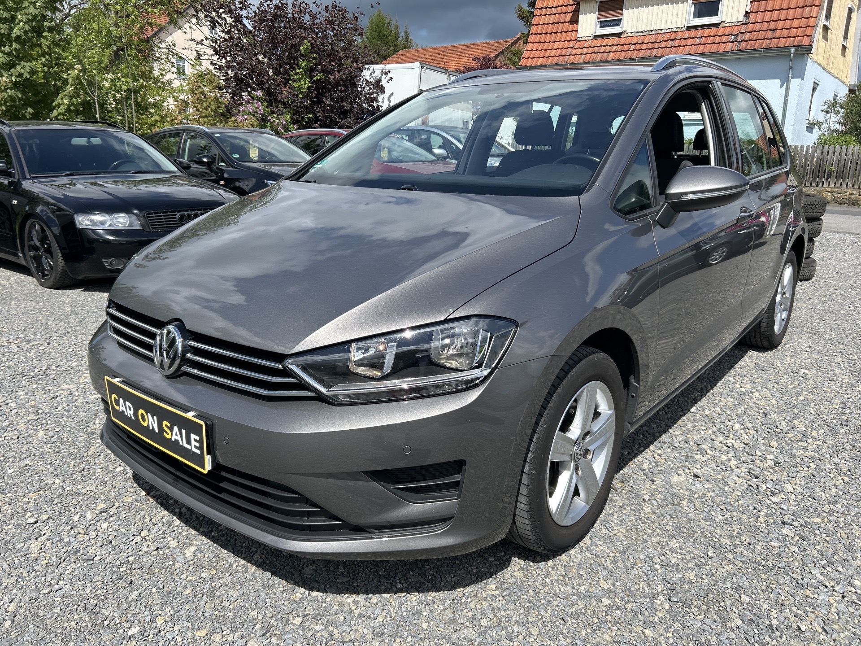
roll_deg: -1.7
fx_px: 647
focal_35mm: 26
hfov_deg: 67.3
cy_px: 323
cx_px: 430
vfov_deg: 53.1
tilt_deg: -13.9
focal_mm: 5.7
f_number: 1.5
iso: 50
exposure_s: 1/3831
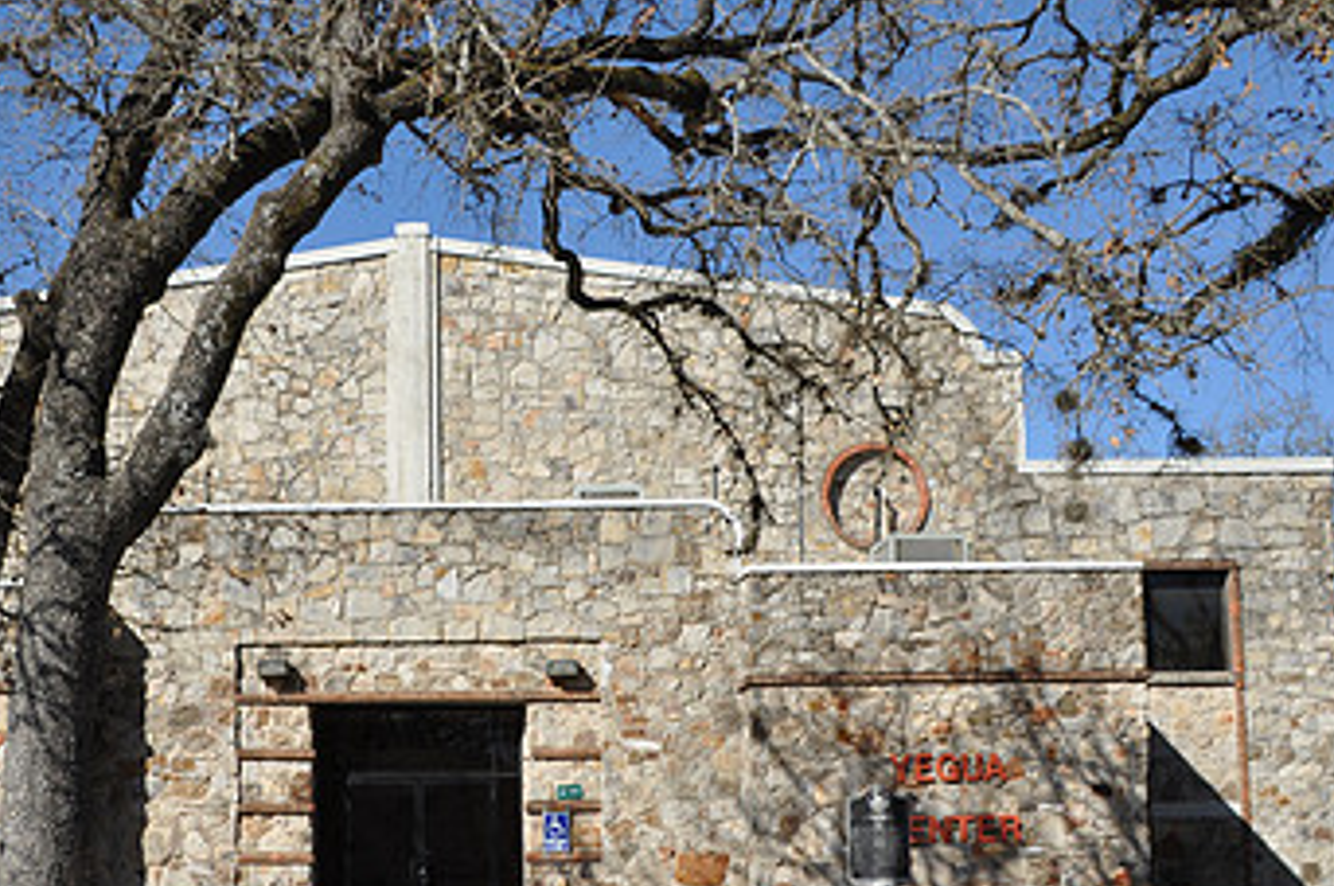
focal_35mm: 56
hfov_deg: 35.3
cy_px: 630
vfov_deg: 23.9
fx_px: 2072
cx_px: 425
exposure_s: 1/320
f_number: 9
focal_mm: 22
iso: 200
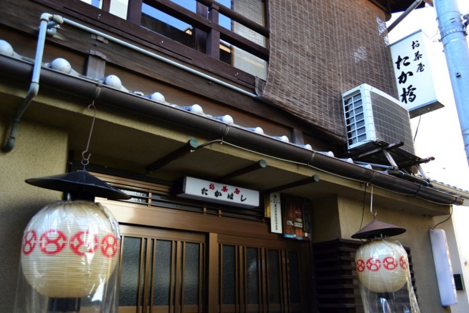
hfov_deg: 61.9
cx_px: 234
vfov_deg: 43.6
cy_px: 156
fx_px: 391
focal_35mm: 30
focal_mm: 20
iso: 100
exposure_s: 1/40
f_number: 3.8
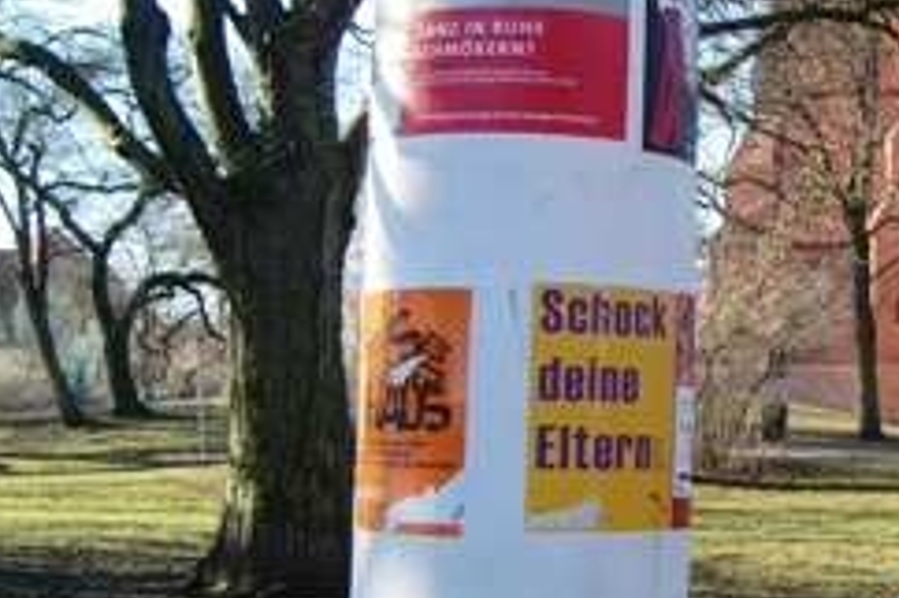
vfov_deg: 17.4
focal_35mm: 78
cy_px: 212
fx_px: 1946
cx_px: 756
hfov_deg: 25.4
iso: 64
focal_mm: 5.8
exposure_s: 1/250
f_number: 2.7
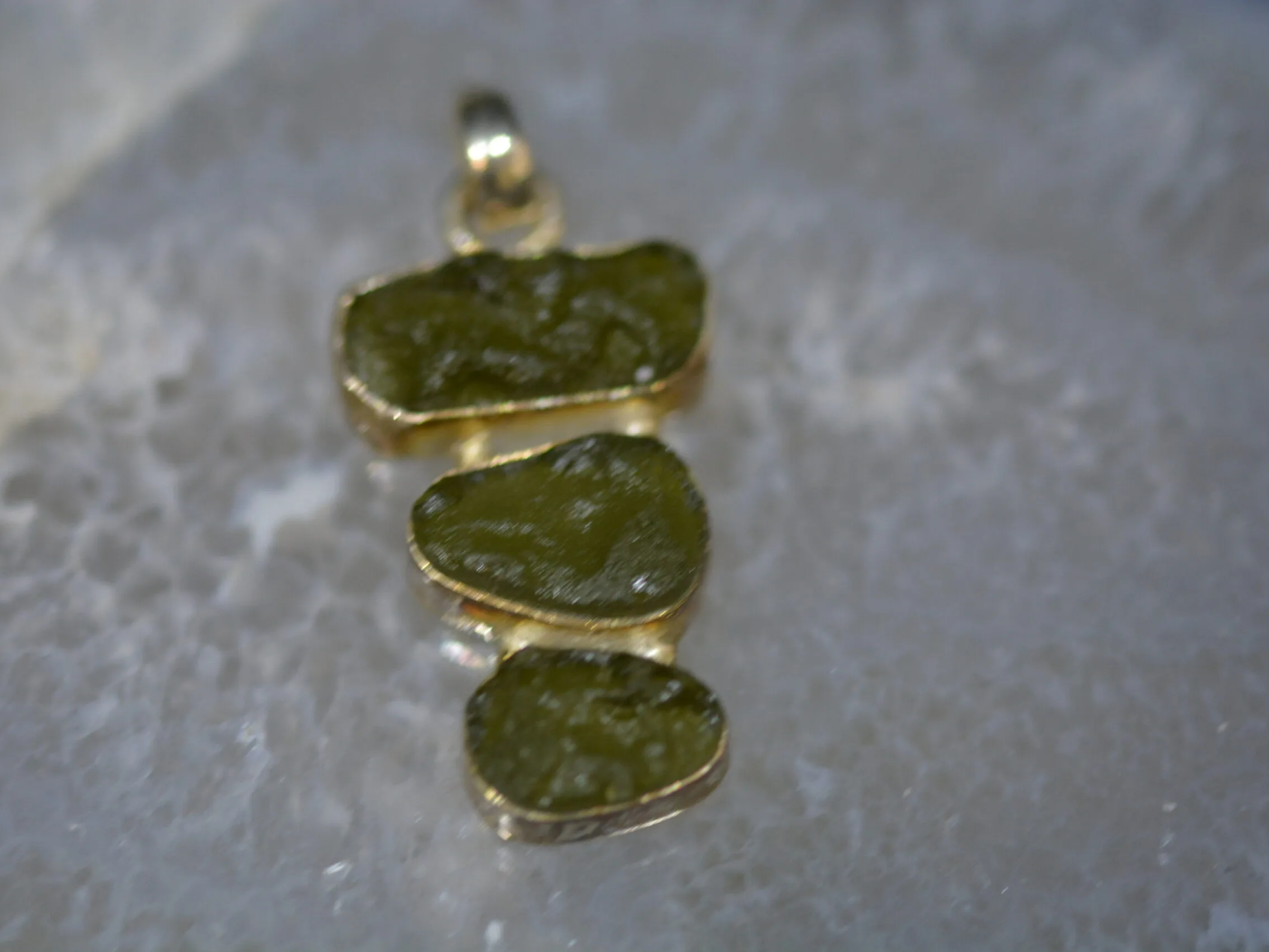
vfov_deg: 8.7
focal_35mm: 171
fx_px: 6251
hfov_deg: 11.6
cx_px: 626
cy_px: 476
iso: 800
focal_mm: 105
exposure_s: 1/100
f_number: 3.8
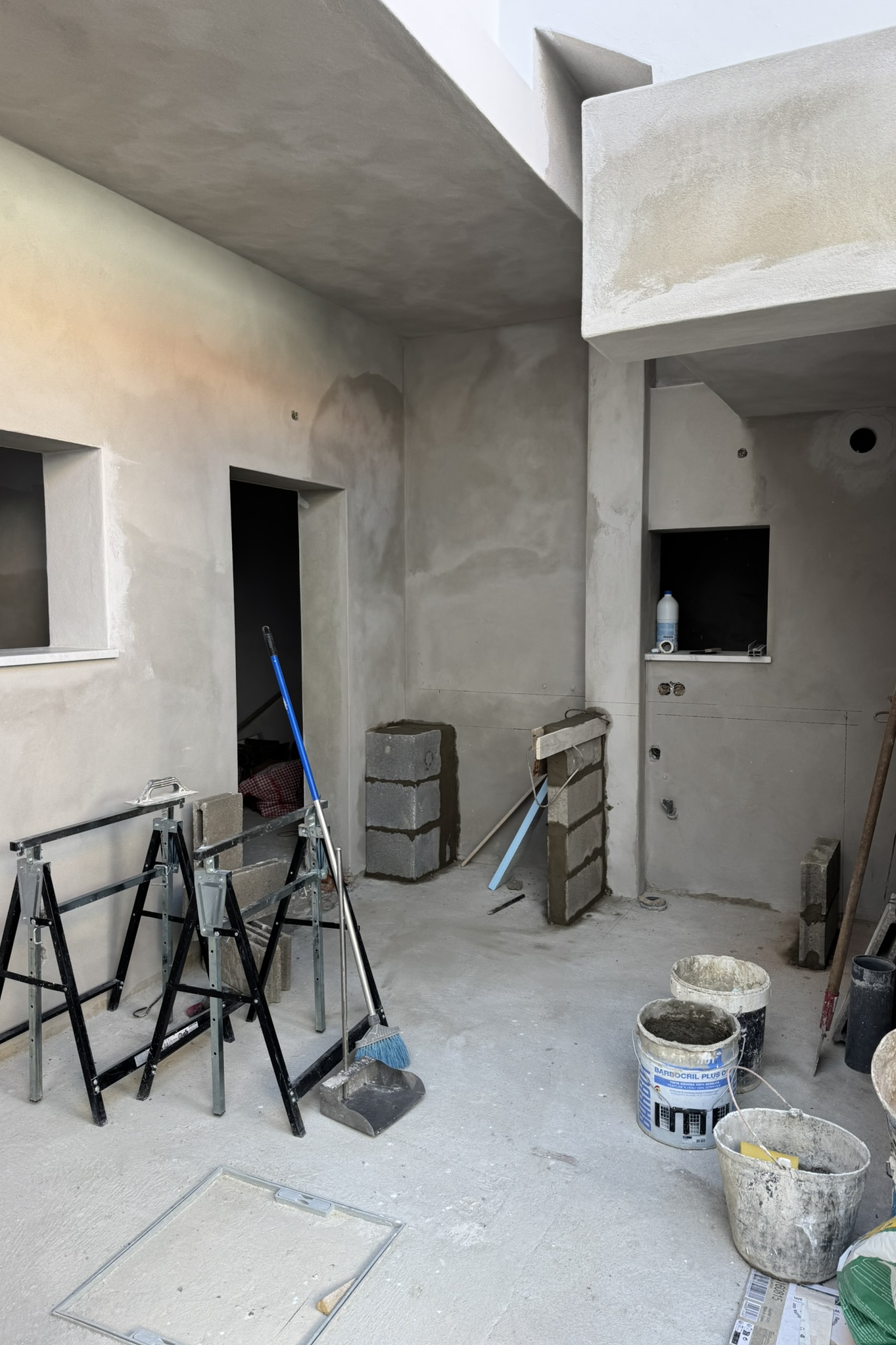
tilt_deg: -3.7
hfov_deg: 51.3
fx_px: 933
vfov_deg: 71.5
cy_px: 672
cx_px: 465
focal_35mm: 25
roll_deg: -0.5
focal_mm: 6.76
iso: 64
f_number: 1.78
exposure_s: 1/265
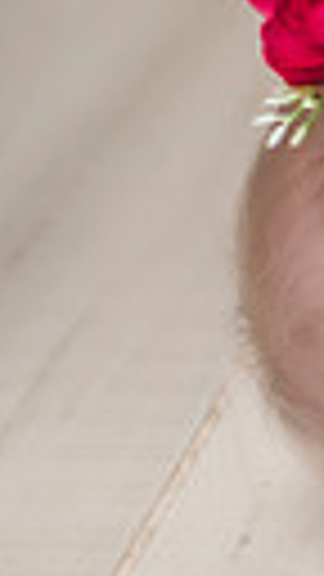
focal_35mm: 263
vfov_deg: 8.2
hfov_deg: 4.3
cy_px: 25
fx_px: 4017
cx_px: 1278
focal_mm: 50
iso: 200
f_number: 2.8
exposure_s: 1/200
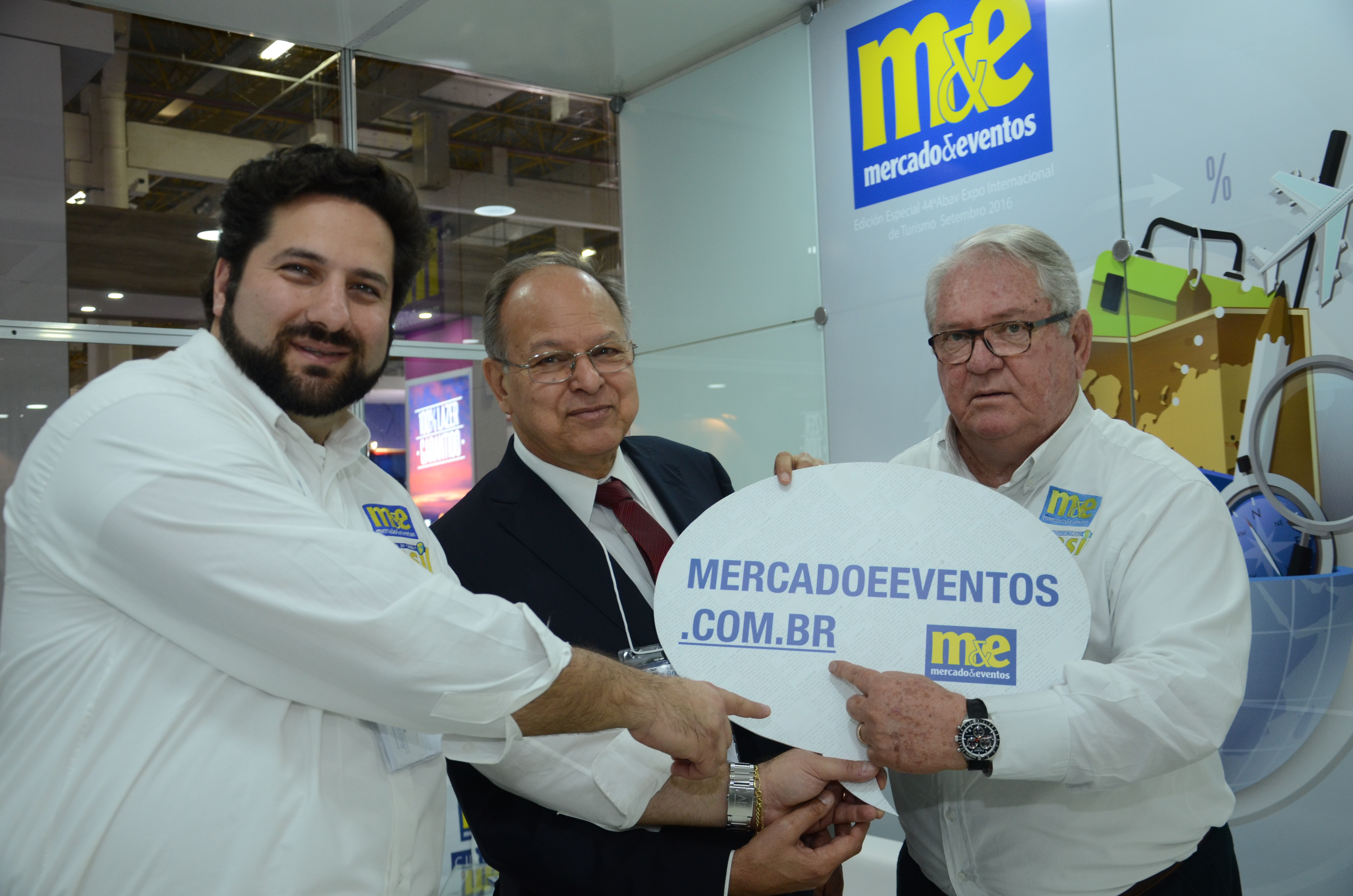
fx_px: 1406
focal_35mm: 38
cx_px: 676
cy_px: 448
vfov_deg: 35.3
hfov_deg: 51.4
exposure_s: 1/80
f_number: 4
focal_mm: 25
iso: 640
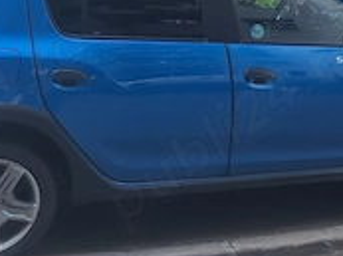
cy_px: -157
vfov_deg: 16.3
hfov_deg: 23.1
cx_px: 375
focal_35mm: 80
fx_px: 791
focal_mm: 5.54
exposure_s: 1/304
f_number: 1.8
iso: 40
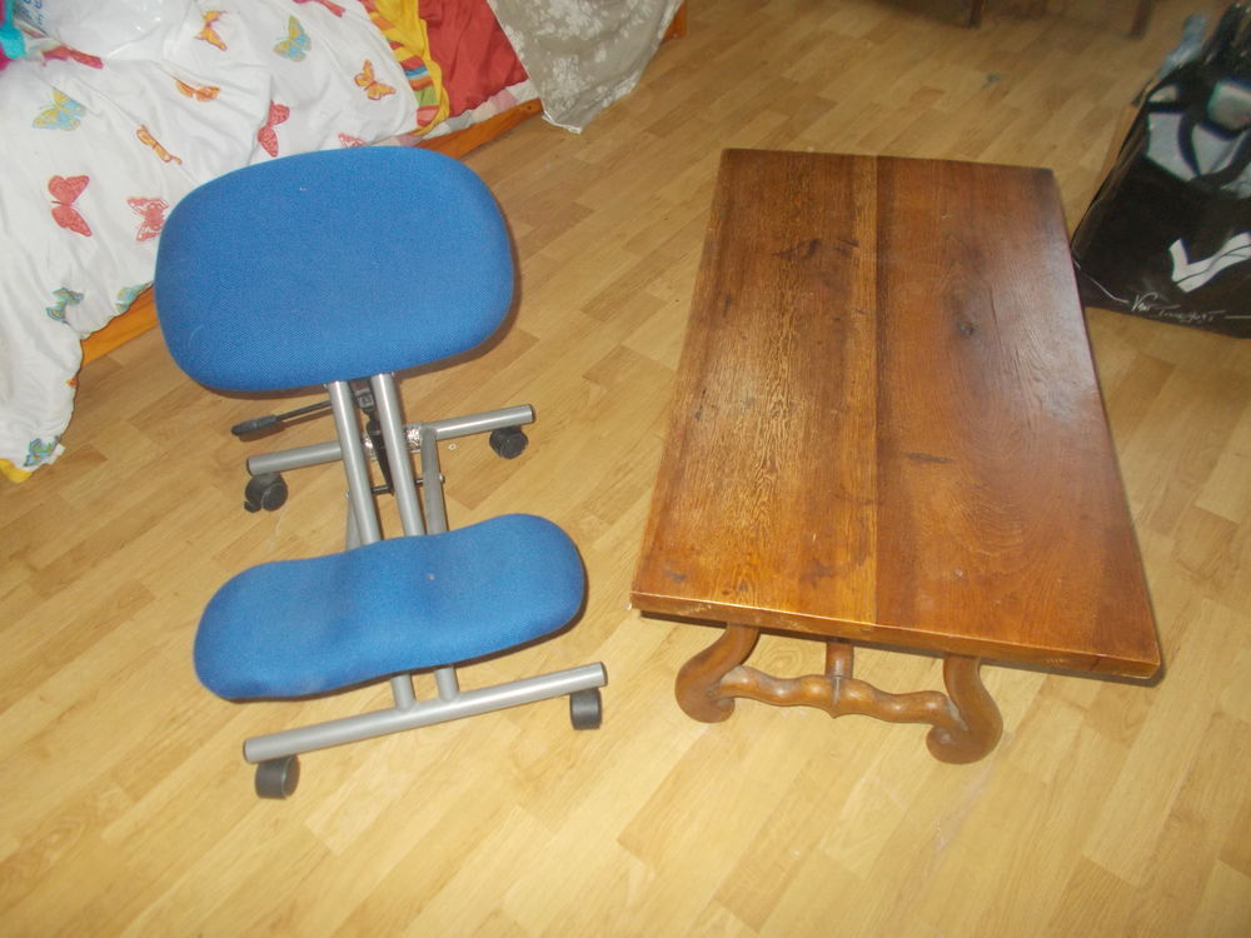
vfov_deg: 53.1
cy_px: 469
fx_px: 940
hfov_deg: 67.3
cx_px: 626
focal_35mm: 26
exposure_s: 1/25
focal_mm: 4.6
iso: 200
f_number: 3.2
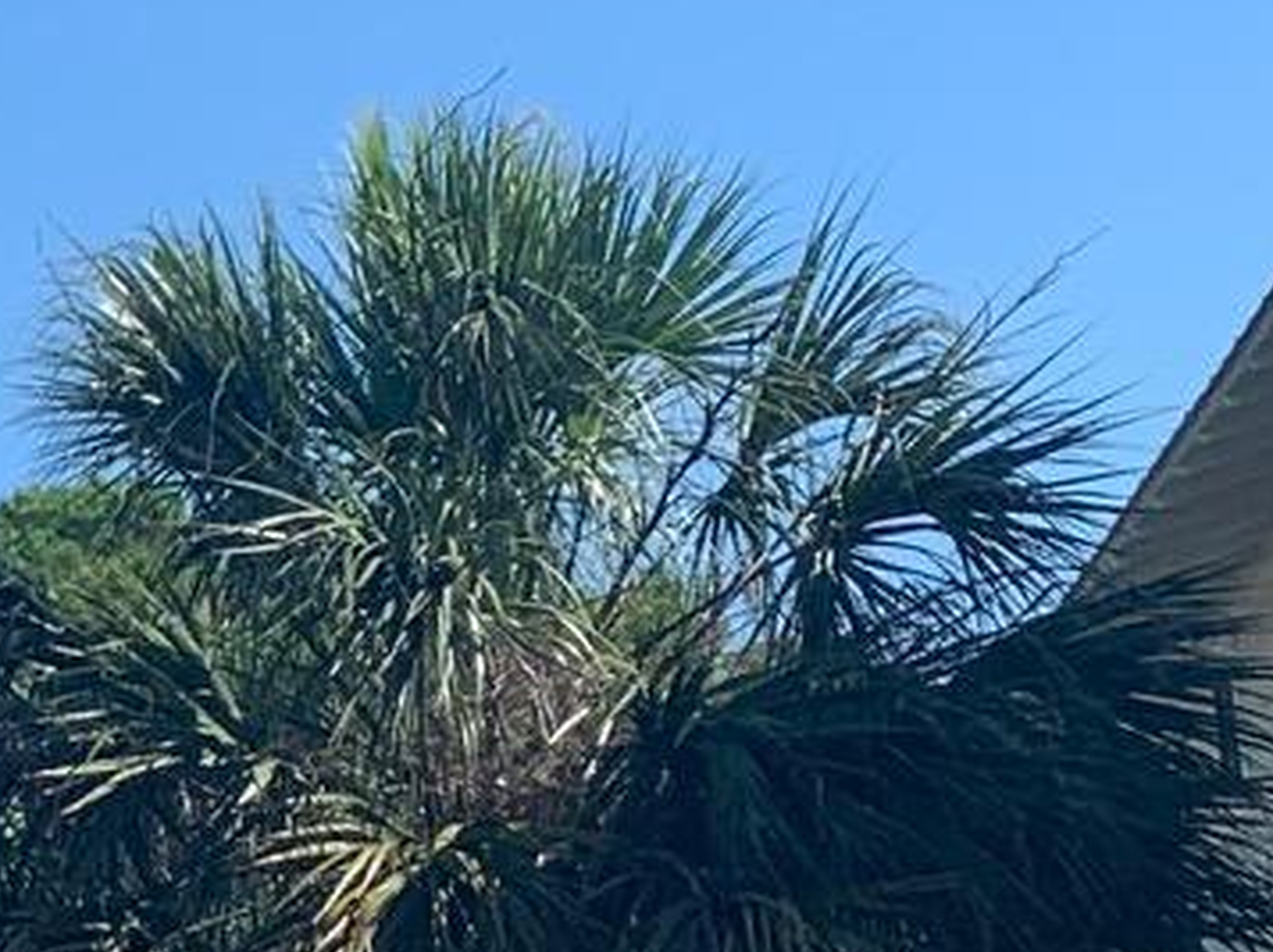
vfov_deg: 10.1
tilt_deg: +11.3
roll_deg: +0.9
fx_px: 5400
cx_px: -1166
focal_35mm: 147
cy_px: 649
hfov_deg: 12.1
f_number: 1.8
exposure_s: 1/1812
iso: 25
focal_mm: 4.25
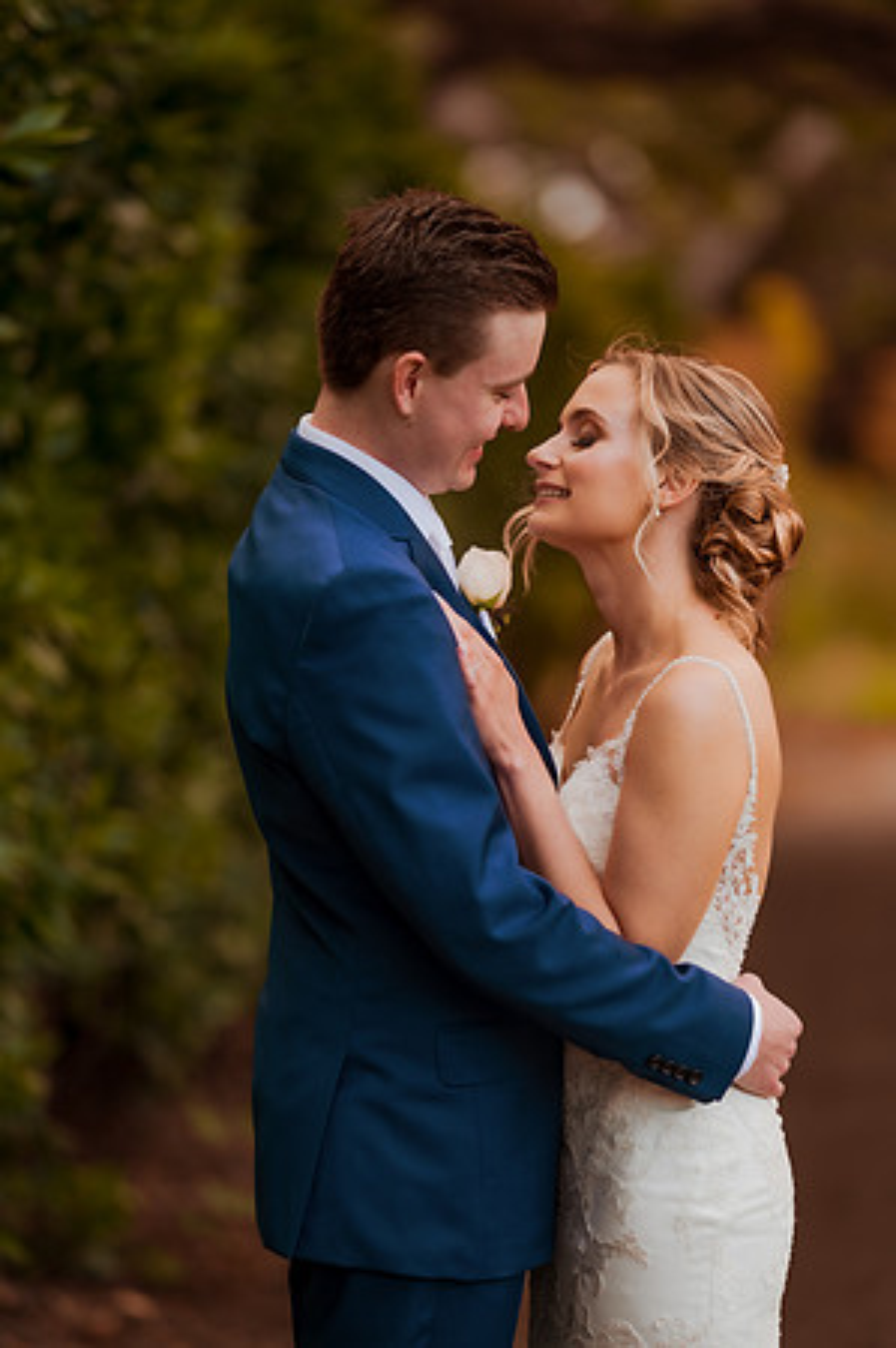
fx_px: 5051
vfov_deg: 15.2
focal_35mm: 135
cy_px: 674
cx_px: 448
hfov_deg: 10.1
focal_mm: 135
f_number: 1.8
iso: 320
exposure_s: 1/1000
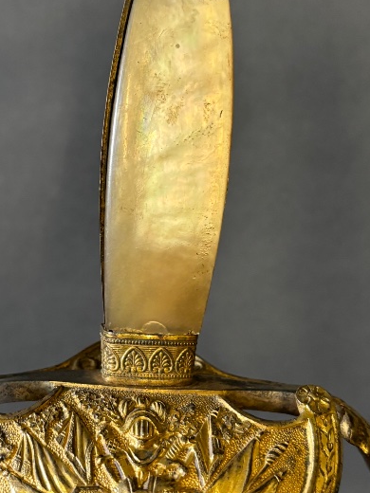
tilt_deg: -27.7
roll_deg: -2.7
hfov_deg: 24.2
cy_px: 239
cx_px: 107
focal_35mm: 60
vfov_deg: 32.2
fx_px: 855
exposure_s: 1/50
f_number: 1.6
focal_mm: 5.96
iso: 250
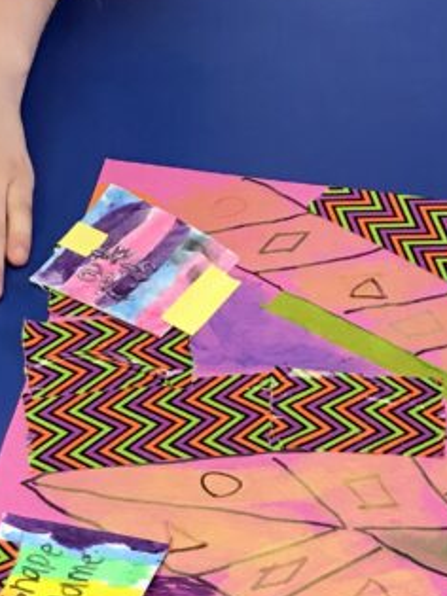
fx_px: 1568
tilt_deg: -58.5
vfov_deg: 20.6
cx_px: 381
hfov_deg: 16.1
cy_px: 638
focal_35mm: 91
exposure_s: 1/30
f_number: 1.8
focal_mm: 3.99
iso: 25
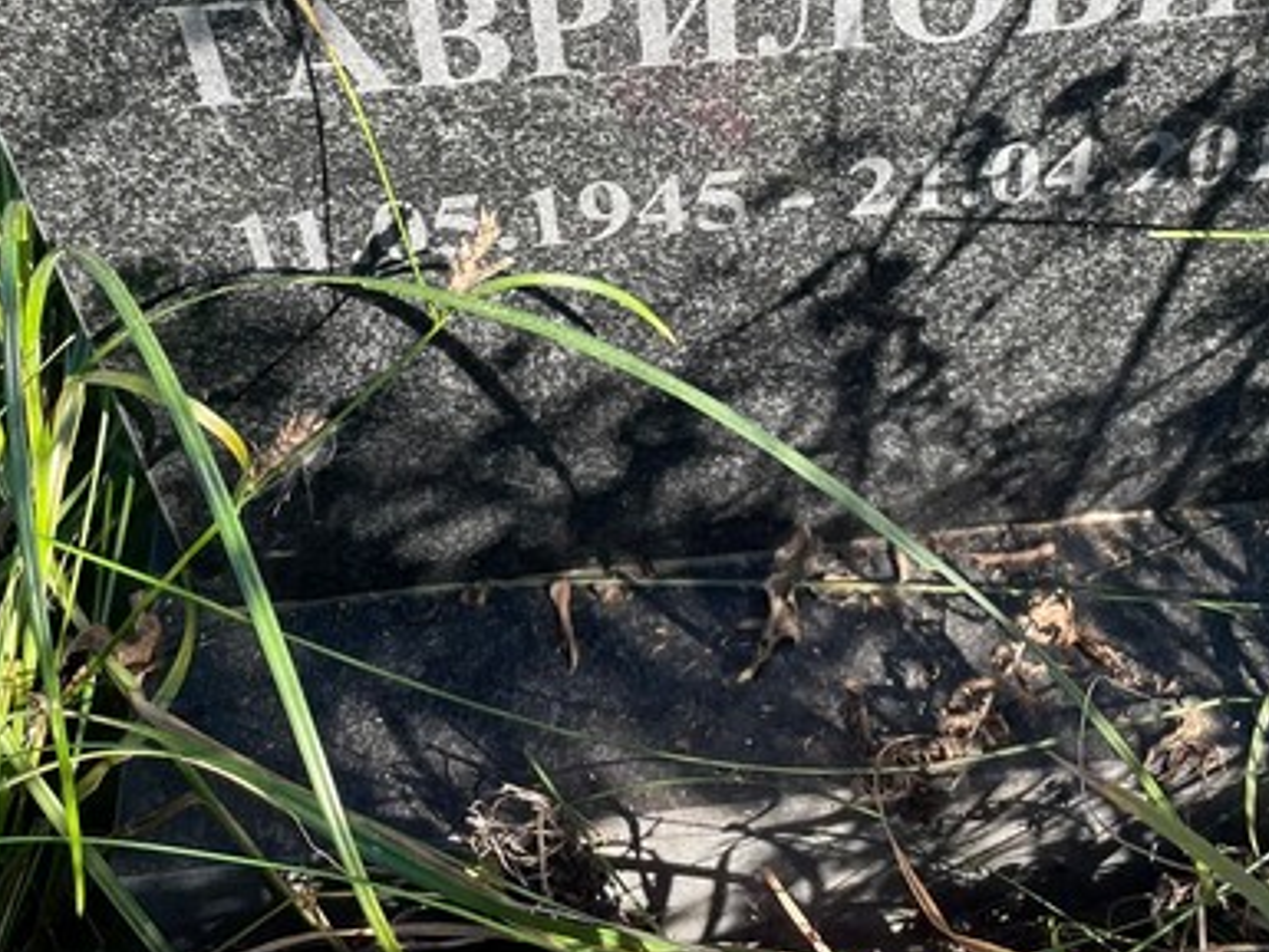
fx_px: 1980
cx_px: 765
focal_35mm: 54
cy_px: 33
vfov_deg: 25.9
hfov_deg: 35.4
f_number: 1.6
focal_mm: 4.2
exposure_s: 1/600
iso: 32
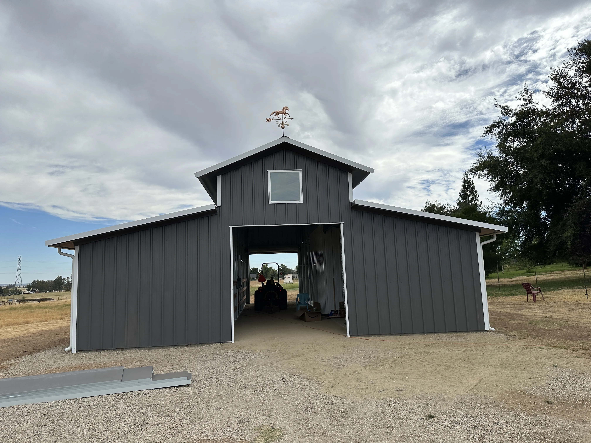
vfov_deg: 56.8
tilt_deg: +7.3
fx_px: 410
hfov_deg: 71.6
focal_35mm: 24
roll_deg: +1.5
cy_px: 222
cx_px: 296
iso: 80
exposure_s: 1/7576
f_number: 1.78
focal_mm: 6.86
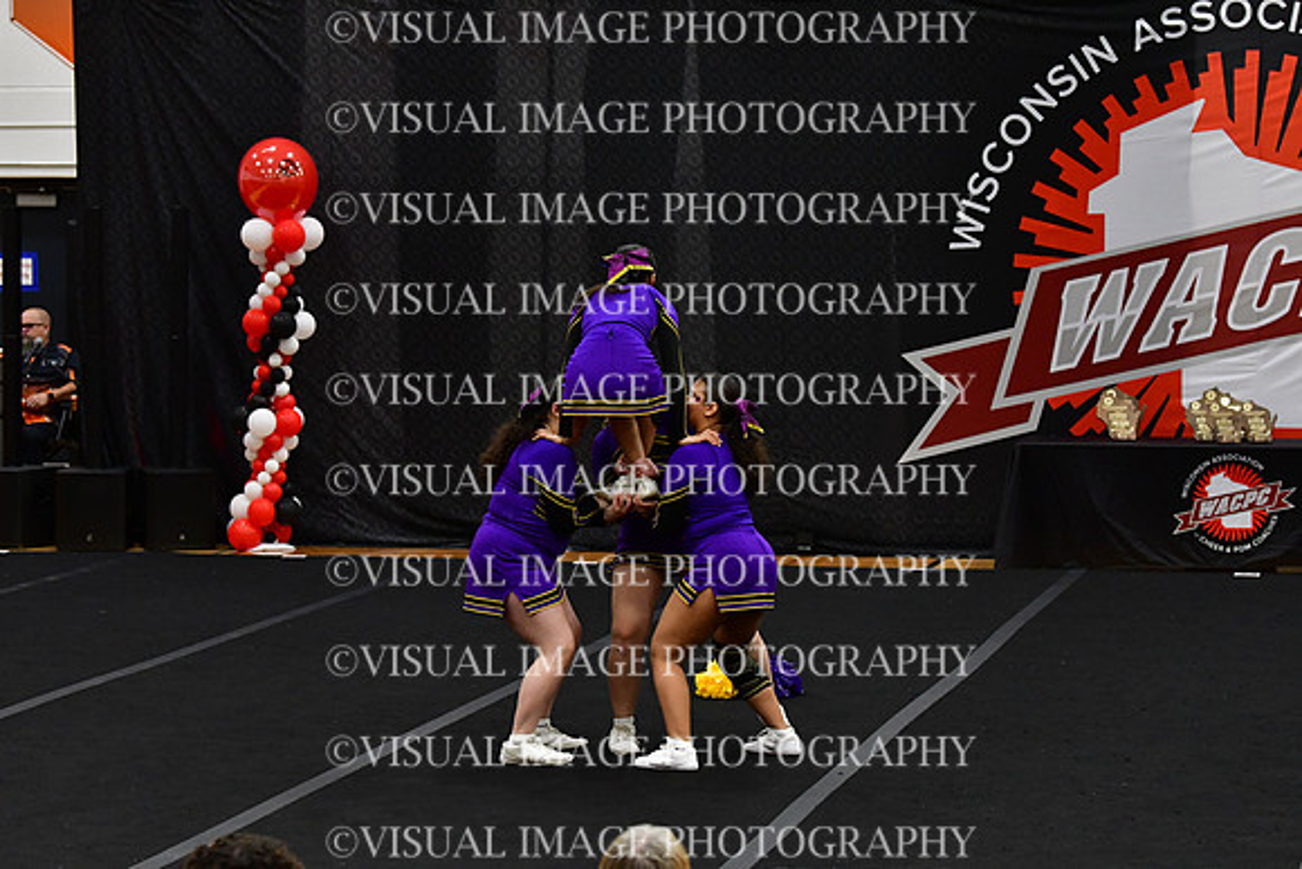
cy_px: 434
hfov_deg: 17.1
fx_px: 4341
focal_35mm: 120
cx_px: 651
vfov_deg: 11.4
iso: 4000
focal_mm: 80
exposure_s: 1/500
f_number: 4
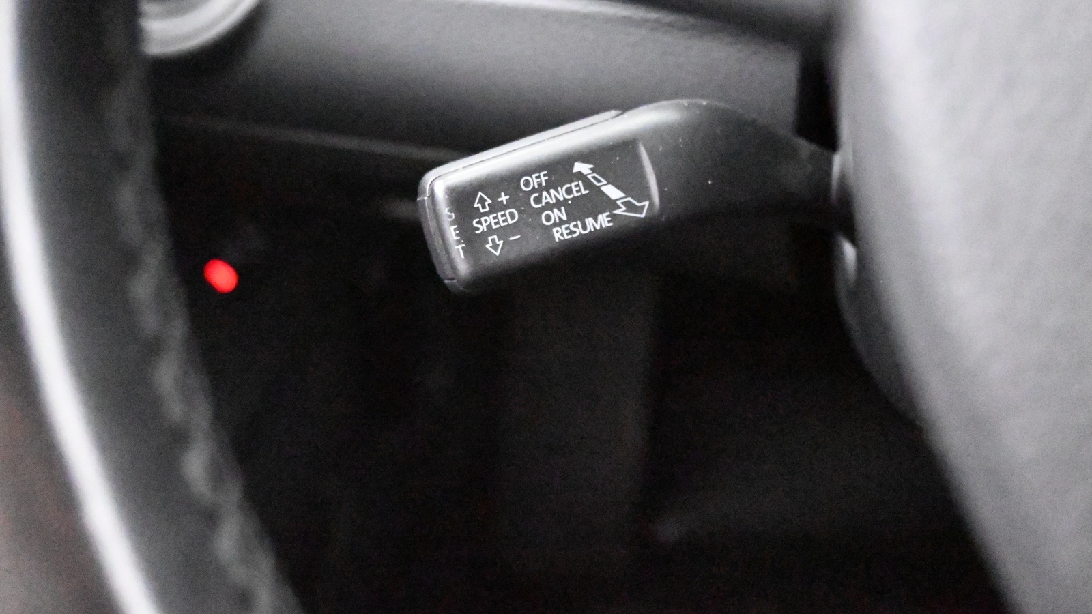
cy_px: 253
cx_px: 547
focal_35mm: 35
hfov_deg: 56.6
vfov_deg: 33.6
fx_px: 1013
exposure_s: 1/20
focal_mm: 22
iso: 51200
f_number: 4
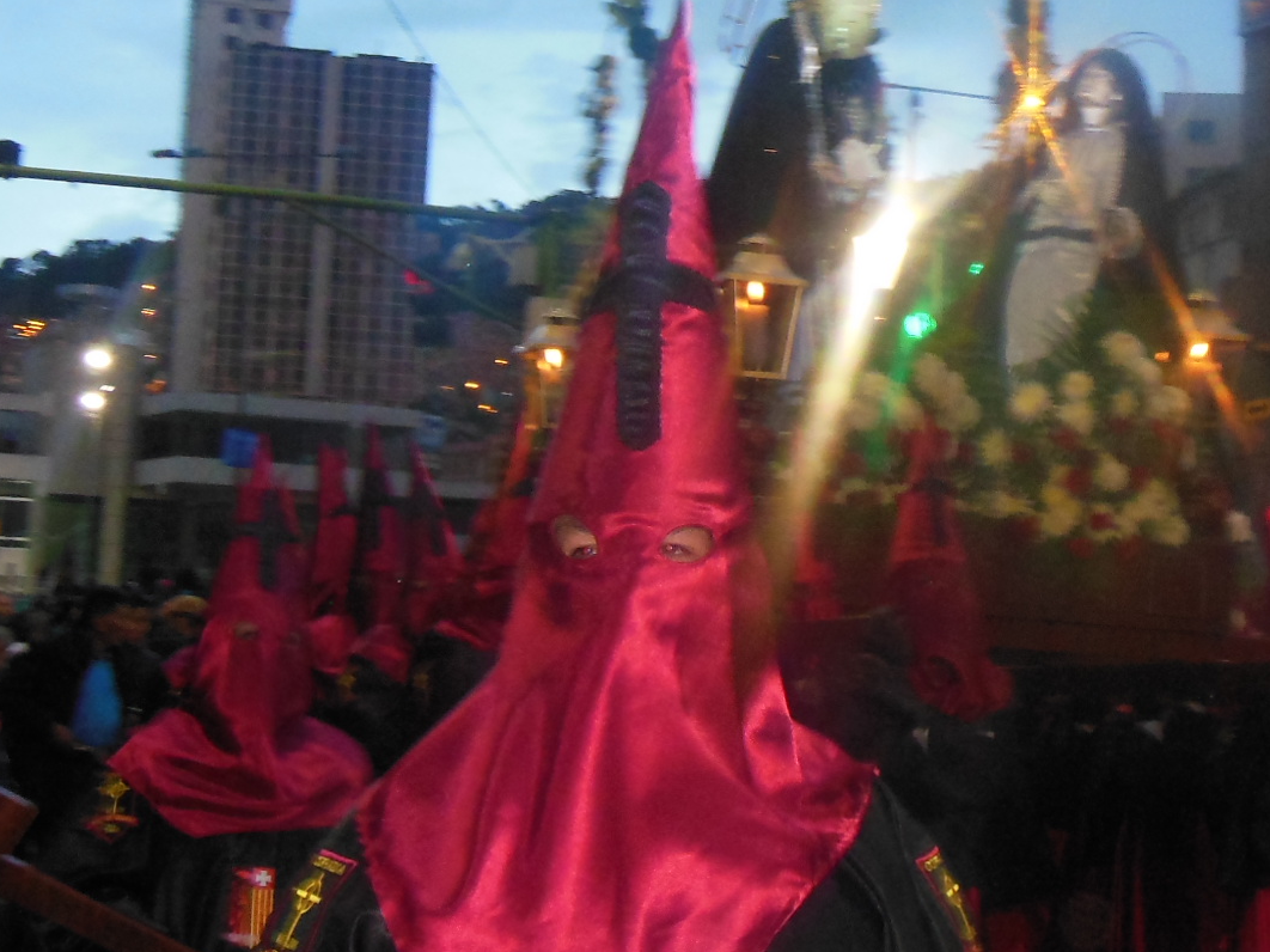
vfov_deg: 16.0
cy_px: 338
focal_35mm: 92
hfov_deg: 20.9
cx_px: 1112
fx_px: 3375
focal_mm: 7.7
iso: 640
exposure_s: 1/30
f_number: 3.8
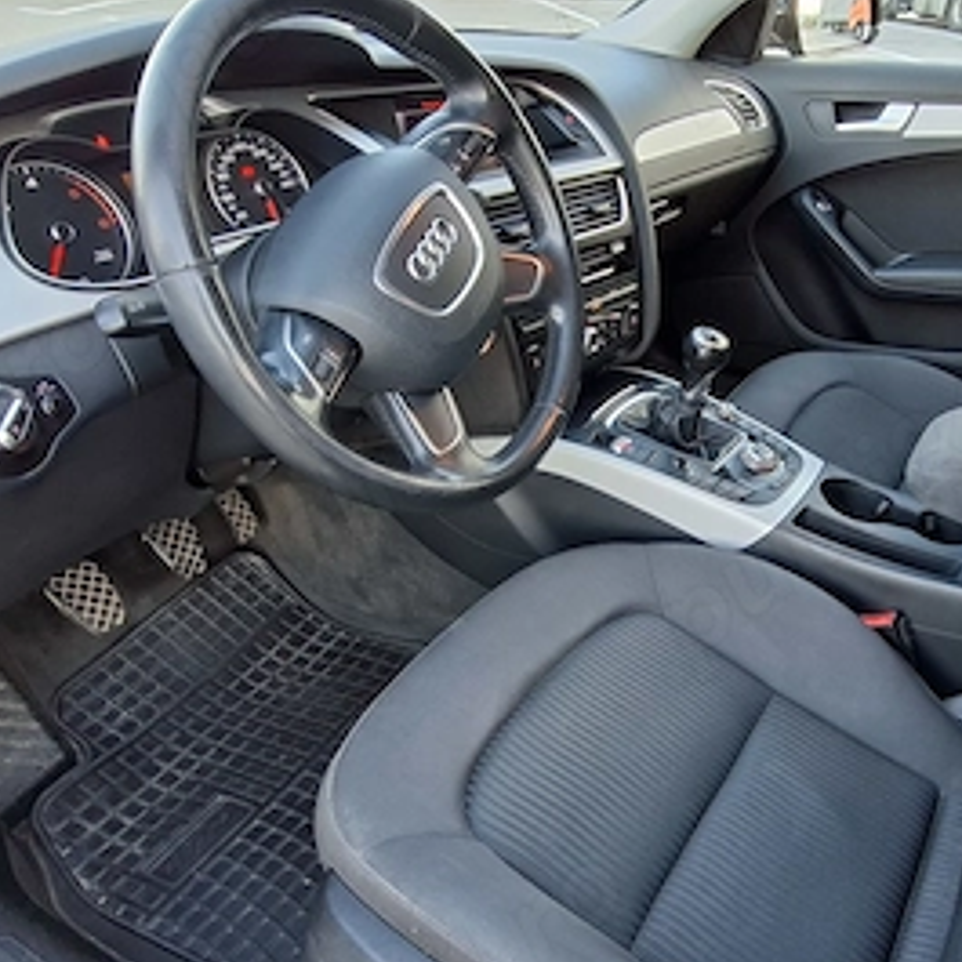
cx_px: 639
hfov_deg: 59.6
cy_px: 519
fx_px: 817
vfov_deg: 60.9
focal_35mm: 26
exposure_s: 1/40
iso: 80
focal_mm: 1.74
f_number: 2.2
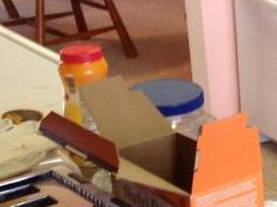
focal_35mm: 151
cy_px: 81
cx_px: 422
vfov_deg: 9.8
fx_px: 1207
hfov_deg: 12.4
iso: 80
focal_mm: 4.28
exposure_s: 1/15
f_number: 2.4
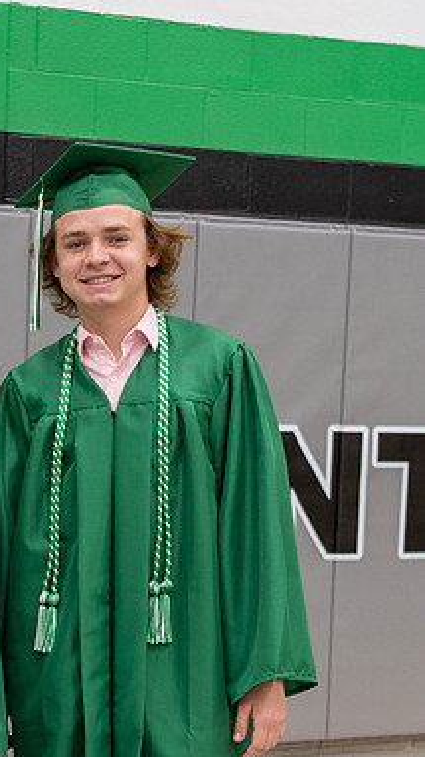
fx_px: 1726
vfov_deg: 24.5
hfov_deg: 13.6
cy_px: 546
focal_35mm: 86
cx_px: -91
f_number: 2.8
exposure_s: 1/125
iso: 500
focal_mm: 26
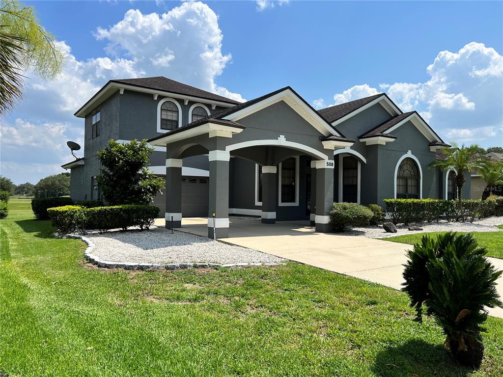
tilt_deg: +1.5
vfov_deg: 53.1
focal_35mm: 26
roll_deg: -0.7
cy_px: 188
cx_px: 252
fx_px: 378
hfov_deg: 67.3
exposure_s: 1/5587
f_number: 1.5
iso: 50
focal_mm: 5.7
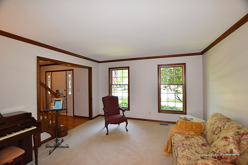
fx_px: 103
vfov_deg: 77.3
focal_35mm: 15
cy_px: 82
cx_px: 124
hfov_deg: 100.4
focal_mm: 10
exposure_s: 1/90
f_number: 4.8
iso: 800
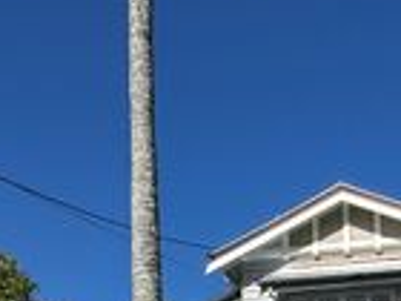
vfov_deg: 20.6
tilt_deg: +5.3
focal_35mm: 60
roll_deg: +0.8
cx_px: 349
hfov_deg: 30.9
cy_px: 462
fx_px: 695
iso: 40
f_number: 2.2
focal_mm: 2.22
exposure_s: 1/6897
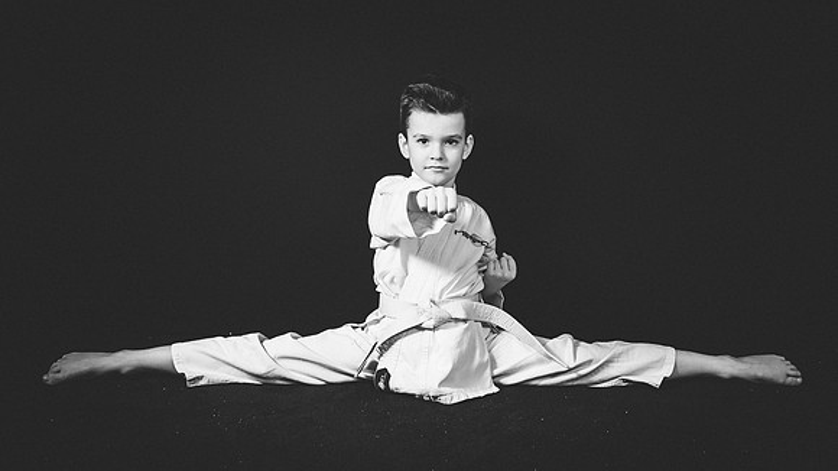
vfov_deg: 31.9
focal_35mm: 37
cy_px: 144
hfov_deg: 54.5
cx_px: 442
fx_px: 813
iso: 100
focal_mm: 24
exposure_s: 1/60
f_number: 4
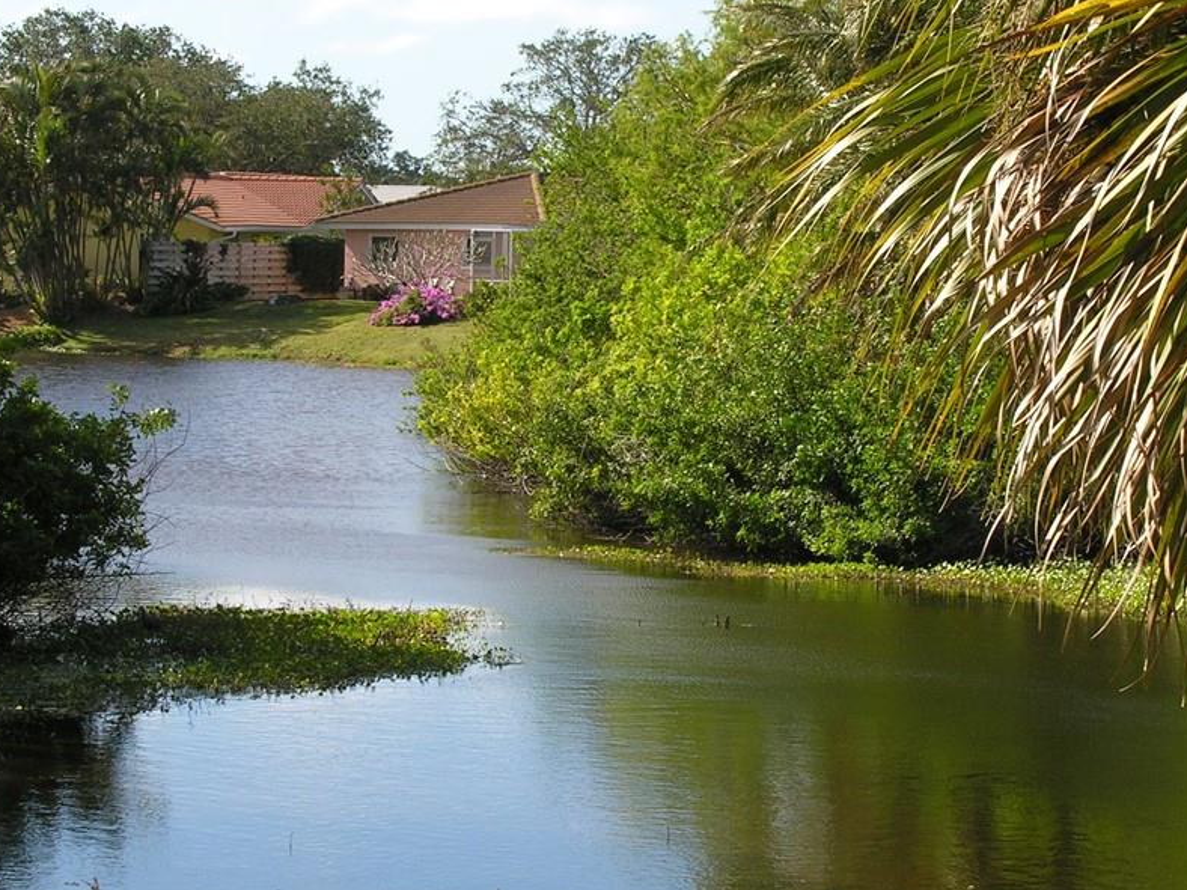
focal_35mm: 130
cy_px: 482
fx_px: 4458
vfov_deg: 11.4
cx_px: 630
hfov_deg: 15.2
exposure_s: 1/151
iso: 50
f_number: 6.3
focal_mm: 16.4
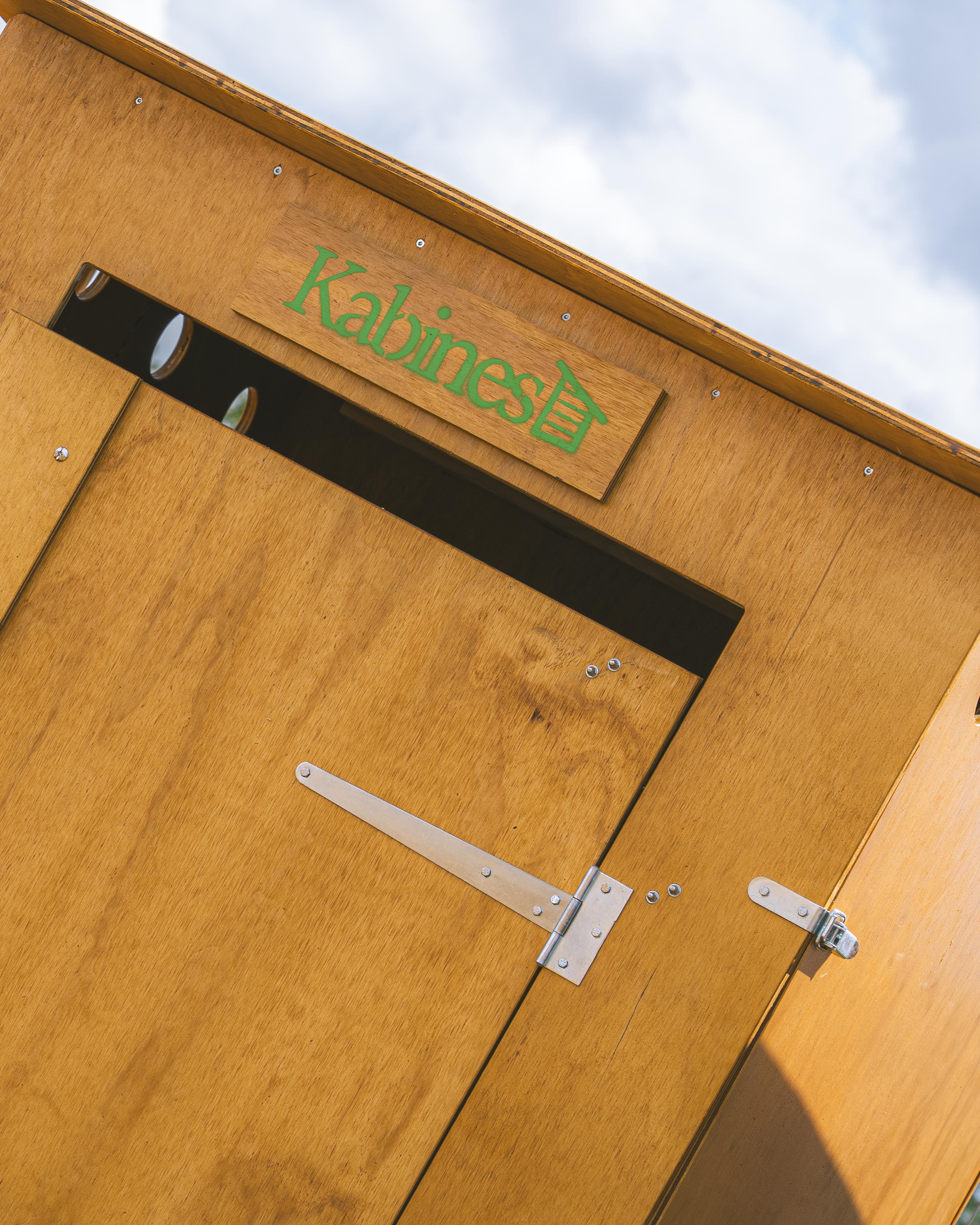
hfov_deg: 10.4
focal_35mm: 148
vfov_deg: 13.0
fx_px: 5366
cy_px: 612
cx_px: 189
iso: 50
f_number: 8
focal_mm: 105
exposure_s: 1/160
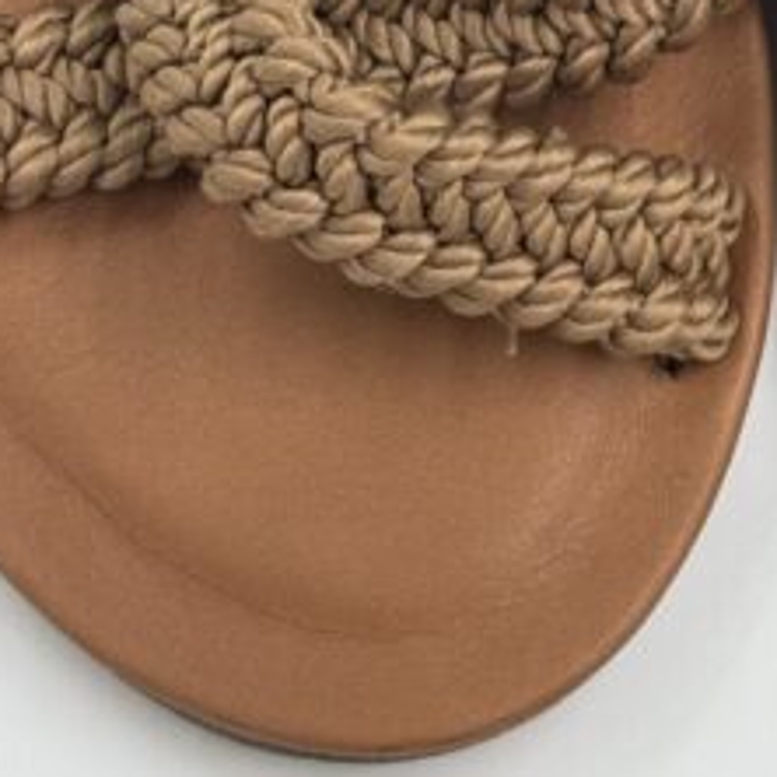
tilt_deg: -67.1
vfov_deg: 11.1
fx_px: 3885
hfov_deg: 11.3
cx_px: 861
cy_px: -322
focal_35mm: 153
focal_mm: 6.76
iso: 80
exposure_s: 1/340
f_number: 1.78
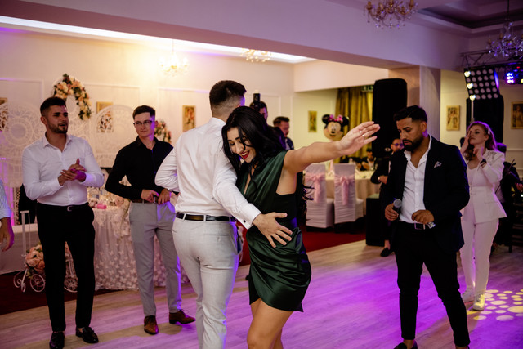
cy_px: 174
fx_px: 509
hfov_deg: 54.4
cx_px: 262
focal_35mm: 35
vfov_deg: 37.9
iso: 640
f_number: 1.6
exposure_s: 1/200
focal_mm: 23
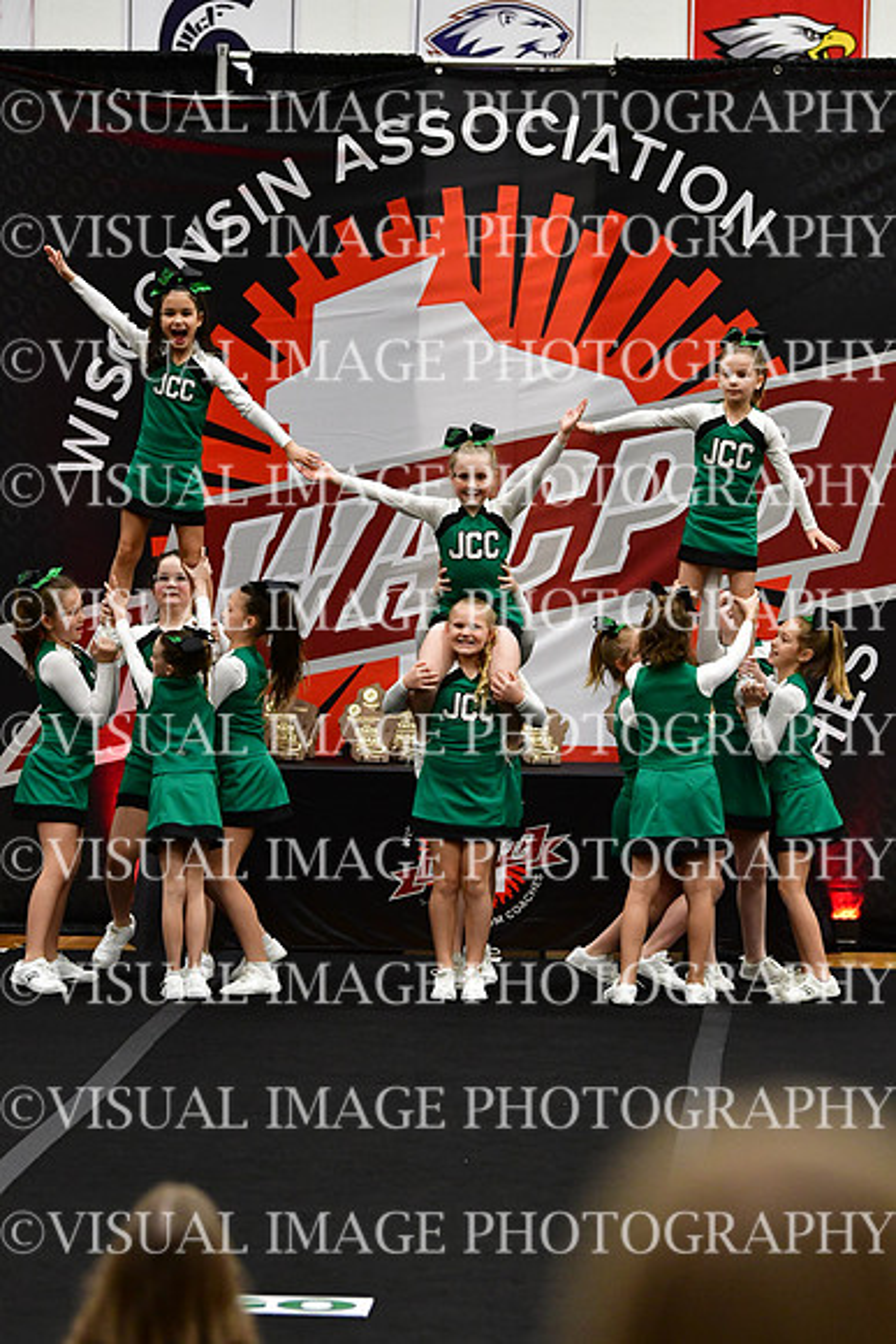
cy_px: 672
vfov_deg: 11.4
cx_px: 448
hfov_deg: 7.6
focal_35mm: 180
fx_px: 6715
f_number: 2.8
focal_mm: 120
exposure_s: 1/800
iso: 4000
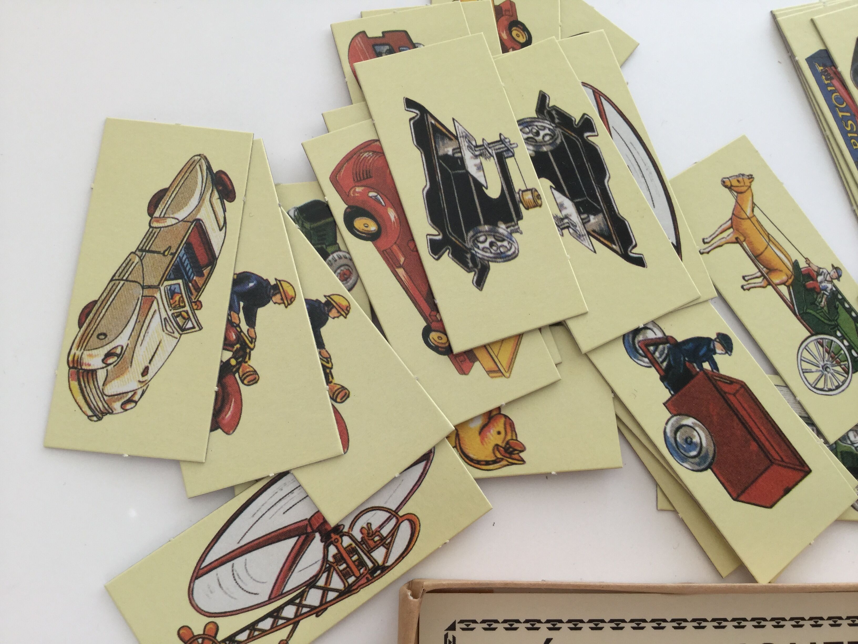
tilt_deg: -74.3
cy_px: 322
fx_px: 768
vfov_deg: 45.4
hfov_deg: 58.4
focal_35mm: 31
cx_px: 429
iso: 32
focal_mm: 3.3
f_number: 2.4
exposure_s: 1/100
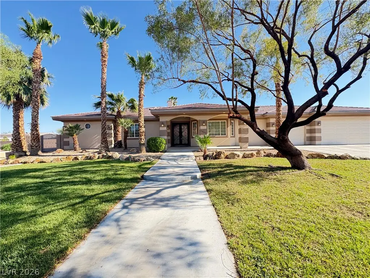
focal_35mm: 14
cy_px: 139
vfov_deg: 85.7
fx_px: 150
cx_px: 185
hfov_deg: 102.1
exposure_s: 1/260
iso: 40
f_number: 2.2
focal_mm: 2.22
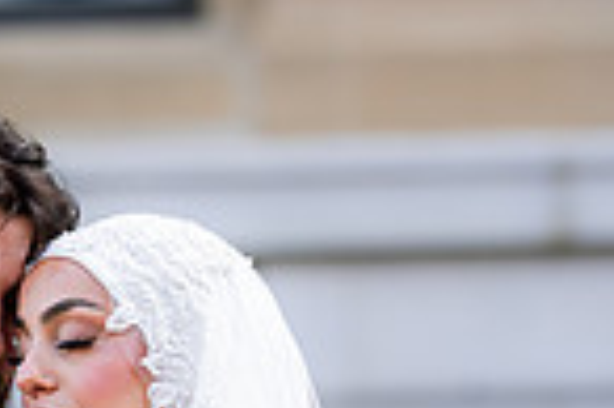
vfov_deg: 5.9
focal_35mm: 231
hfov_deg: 8.9
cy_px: 572
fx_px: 3935
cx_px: 84
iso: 200
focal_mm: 75
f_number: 2
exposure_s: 1/800
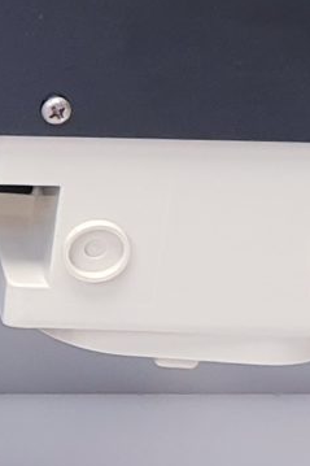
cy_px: 225
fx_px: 2495
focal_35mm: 193
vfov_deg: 10.7
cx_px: -589
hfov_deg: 6.5
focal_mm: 4.3
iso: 80
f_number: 2.4
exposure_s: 1/50
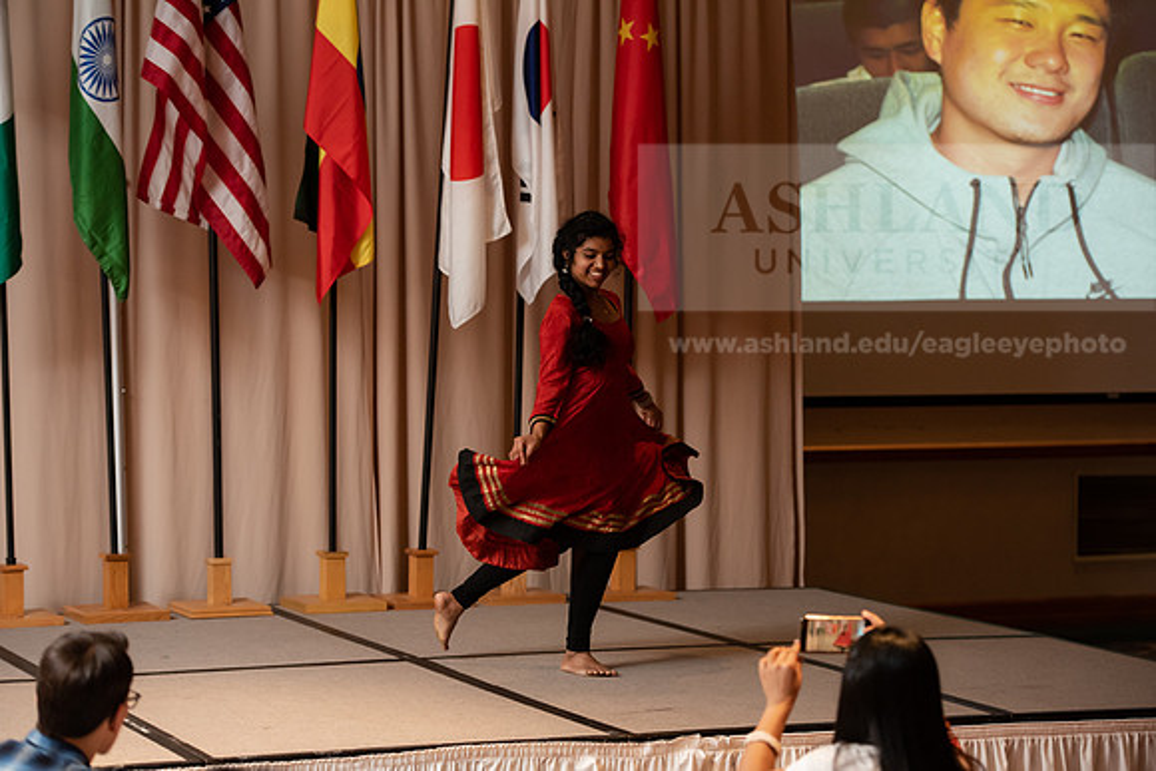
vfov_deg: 14.0
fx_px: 3147
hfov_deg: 20.8
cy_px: 386
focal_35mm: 98
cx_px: 578
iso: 2000
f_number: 3.5
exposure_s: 1/200
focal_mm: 98
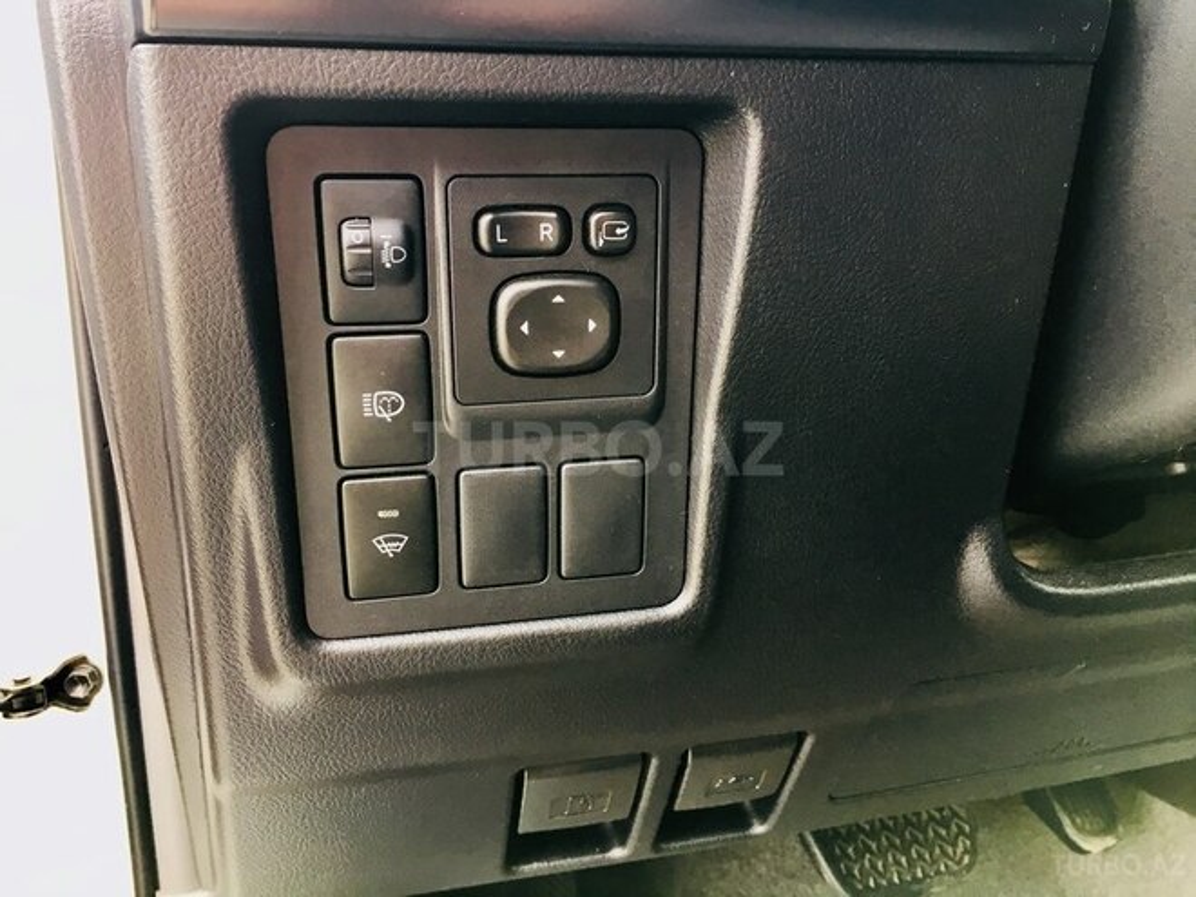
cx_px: 598
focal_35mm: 29
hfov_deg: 61.7
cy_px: 448
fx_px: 1002
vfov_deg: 48.2
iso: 40
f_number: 2.2
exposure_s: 1/33
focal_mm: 4.15
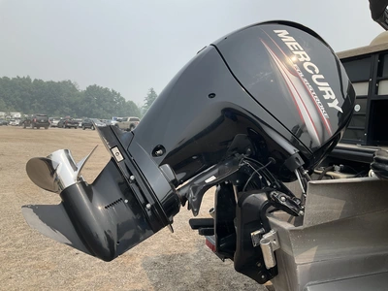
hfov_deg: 61.7
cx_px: 194
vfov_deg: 48.2
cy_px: 146
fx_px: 325
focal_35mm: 29
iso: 25
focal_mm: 3
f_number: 1.8
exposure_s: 1/1490
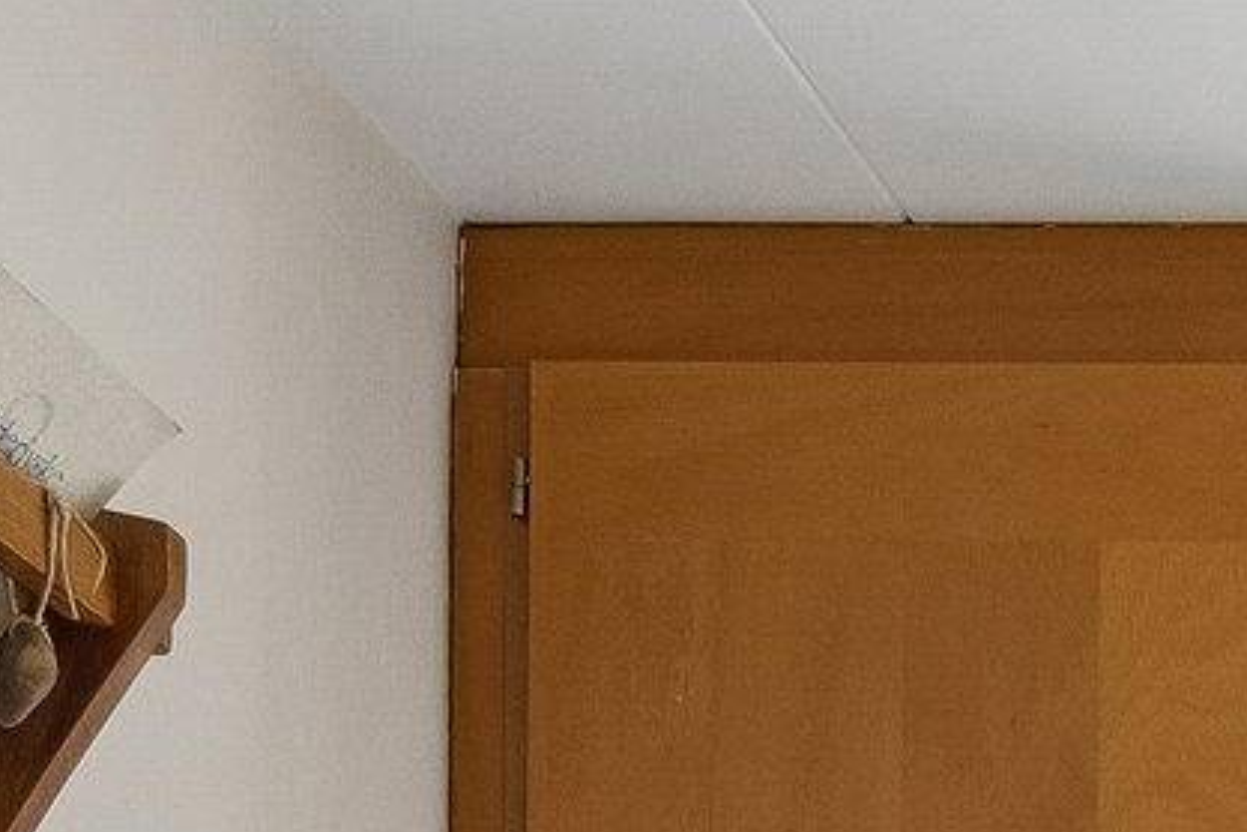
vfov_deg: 7.7
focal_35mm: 151
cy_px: 2628
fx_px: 5230
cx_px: 2650
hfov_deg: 11.9
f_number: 8
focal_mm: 14
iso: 200
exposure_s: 1/13
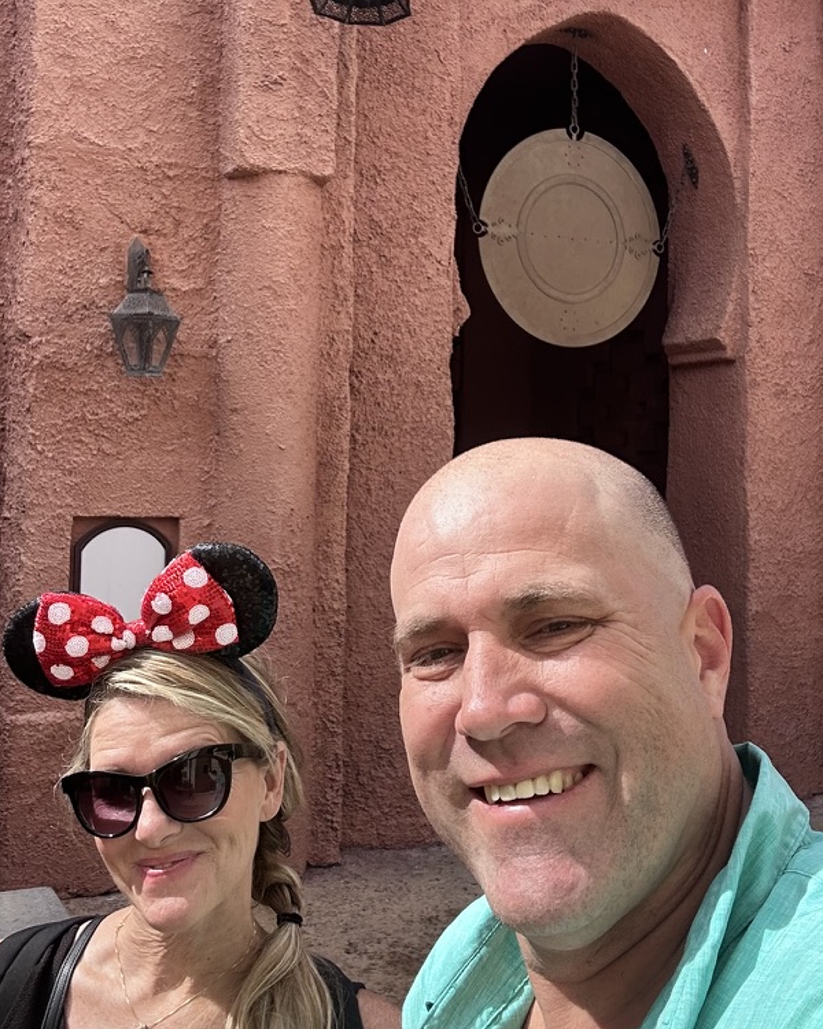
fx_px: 1218
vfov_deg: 45.5
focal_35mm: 40
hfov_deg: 37.3
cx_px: 362
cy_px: 397
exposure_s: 1/587
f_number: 1.9
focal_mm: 2.69
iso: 25
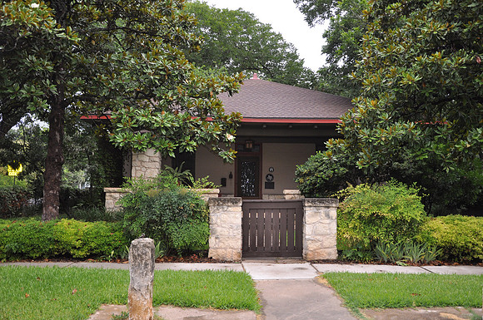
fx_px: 482
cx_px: 242
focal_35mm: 36
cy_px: 160
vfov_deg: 36.8
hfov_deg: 53.2
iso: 450
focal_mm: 24
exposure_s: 1/125
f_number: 3.8
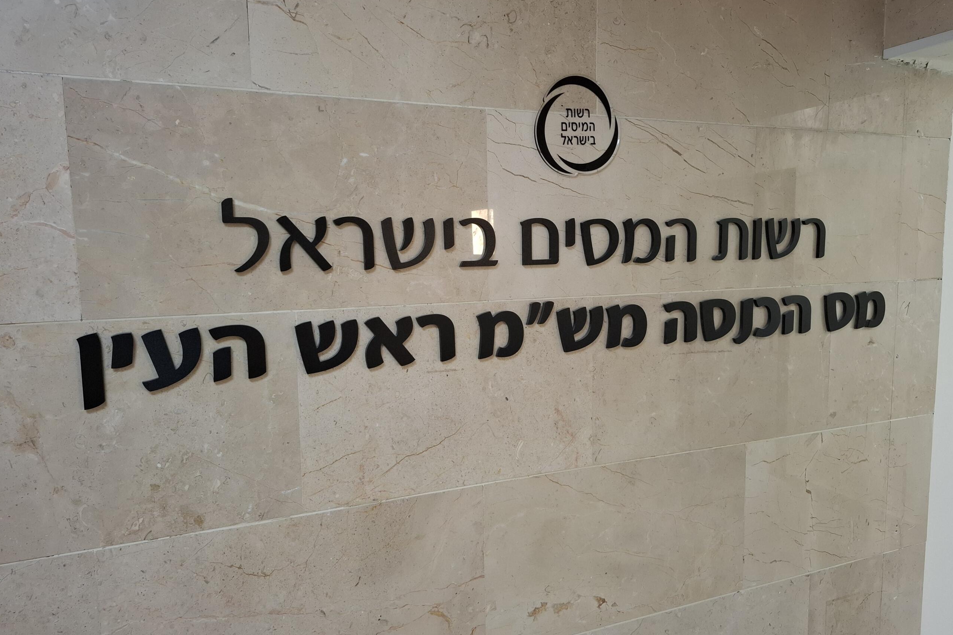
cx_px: 476
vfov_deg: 53.1
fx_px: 635
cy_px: 318
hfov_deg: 73.7
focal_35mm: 24
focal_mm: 5.54
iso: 250
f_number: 1.8
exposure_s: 1/100
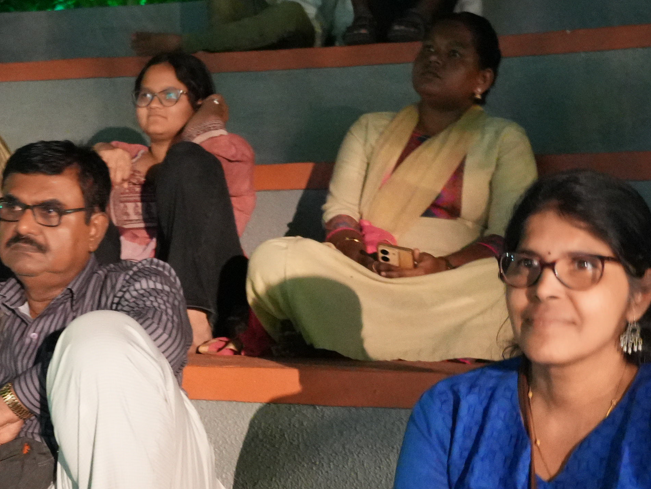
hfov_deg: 24.4
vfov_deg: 18.2
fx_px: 1505
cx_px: 269
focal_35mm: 80
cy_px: 413
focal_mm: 24
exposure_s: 1/4
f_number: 4
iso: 6400
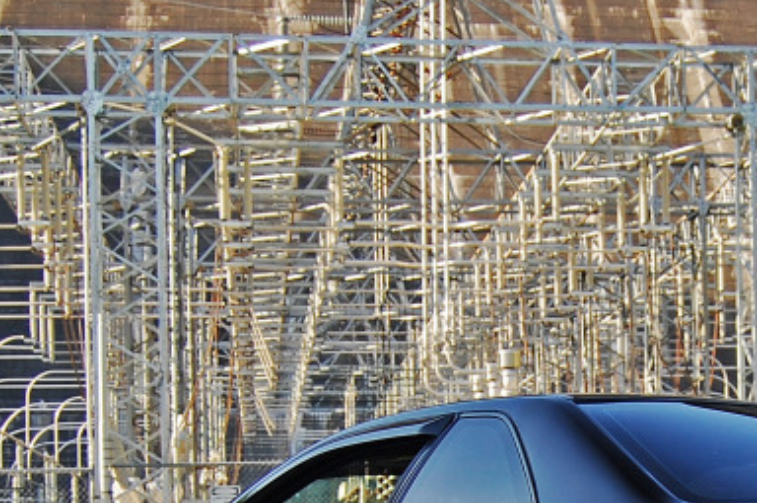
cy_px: 582
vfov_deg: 13.9
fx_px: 2016
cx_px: 632
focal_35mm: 96
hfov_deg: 21.0
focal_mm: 24
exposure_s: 1/100
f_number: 4
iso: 200
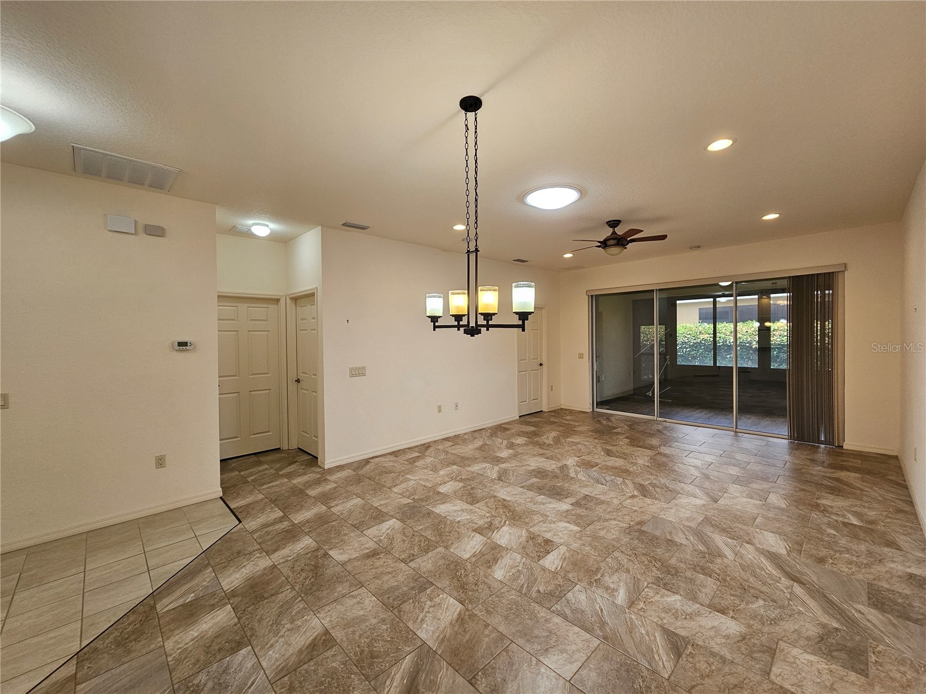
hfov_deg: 106.2
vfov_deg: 89.9
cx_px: 463
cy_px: 347
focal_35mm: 13
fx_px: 348
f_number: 2.2
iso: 80
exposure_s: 1/60
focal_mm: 2.2
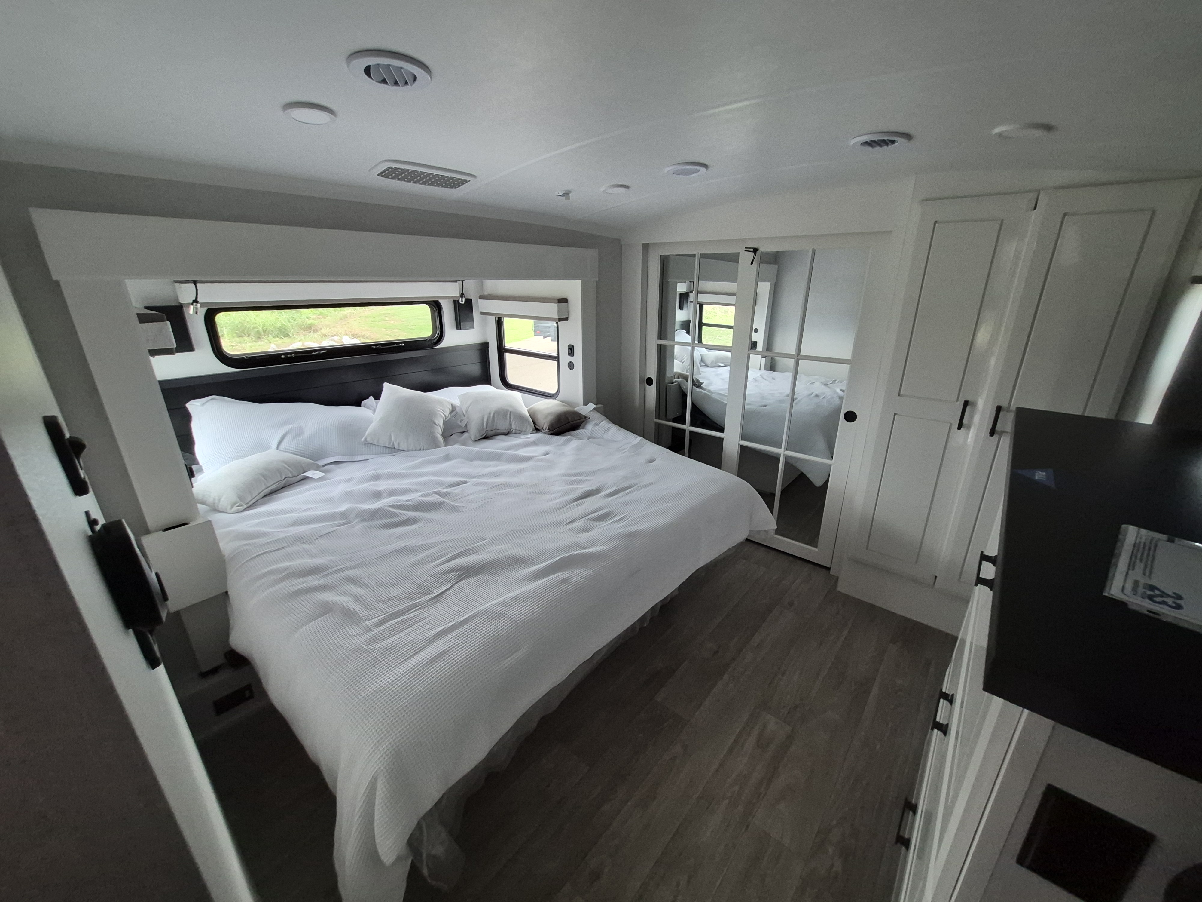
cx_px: 601
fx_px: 451
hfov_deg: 106.2
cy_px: 451
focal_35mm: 13
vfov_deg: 89.9
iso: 250
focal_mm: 1.74
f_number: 2.2
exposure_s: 1/60
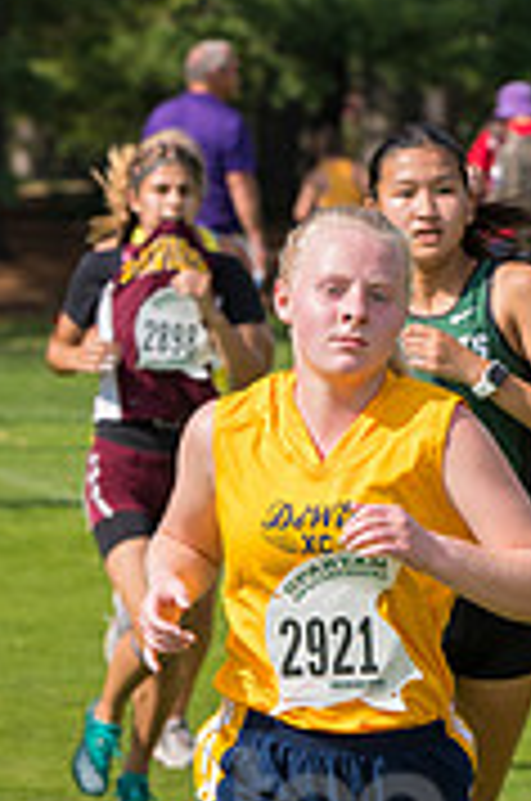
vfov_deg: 4.4
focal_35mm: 472
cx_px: 340
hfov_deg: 2.9
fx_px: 10483
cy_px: 868
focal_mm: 125
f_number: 5.6
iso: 500
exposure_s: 1/2000
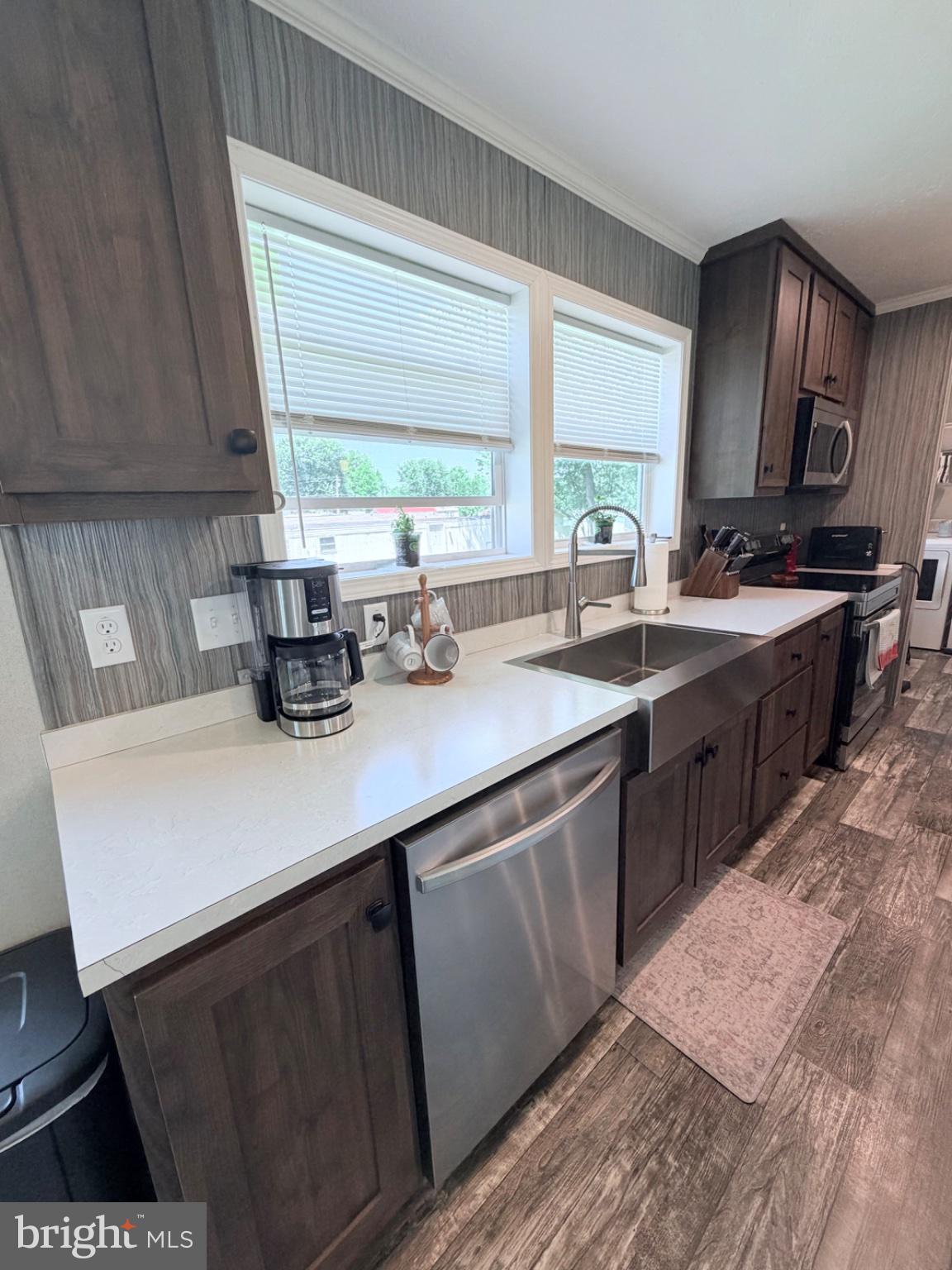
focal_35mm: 14
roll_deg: +2.3
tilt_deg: -12.9
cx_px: 476
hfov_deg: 85.7
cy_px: 635
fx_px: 513
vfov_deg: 102.1
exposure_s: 1/120
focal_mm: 2.22
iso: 160
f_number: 2.2
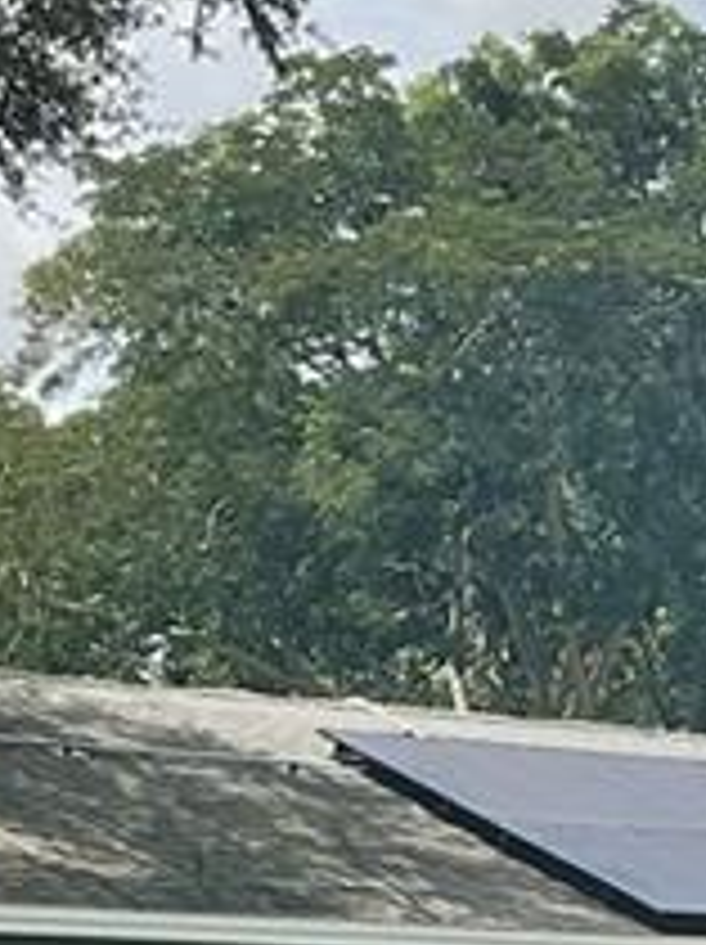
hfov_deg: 8.8
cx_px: 895
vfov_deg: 11.3
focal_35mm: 166
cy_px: 1580
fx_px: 4523
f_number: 1.8
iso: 16
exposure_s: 1/1730
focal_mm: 3
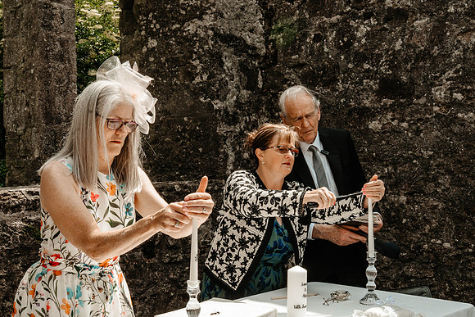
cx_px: 238
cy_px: 158
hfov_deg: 38.2
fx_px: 686
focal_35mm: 52
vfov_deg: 26.0
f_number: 16
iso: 800
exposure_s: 1/320
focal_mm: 35
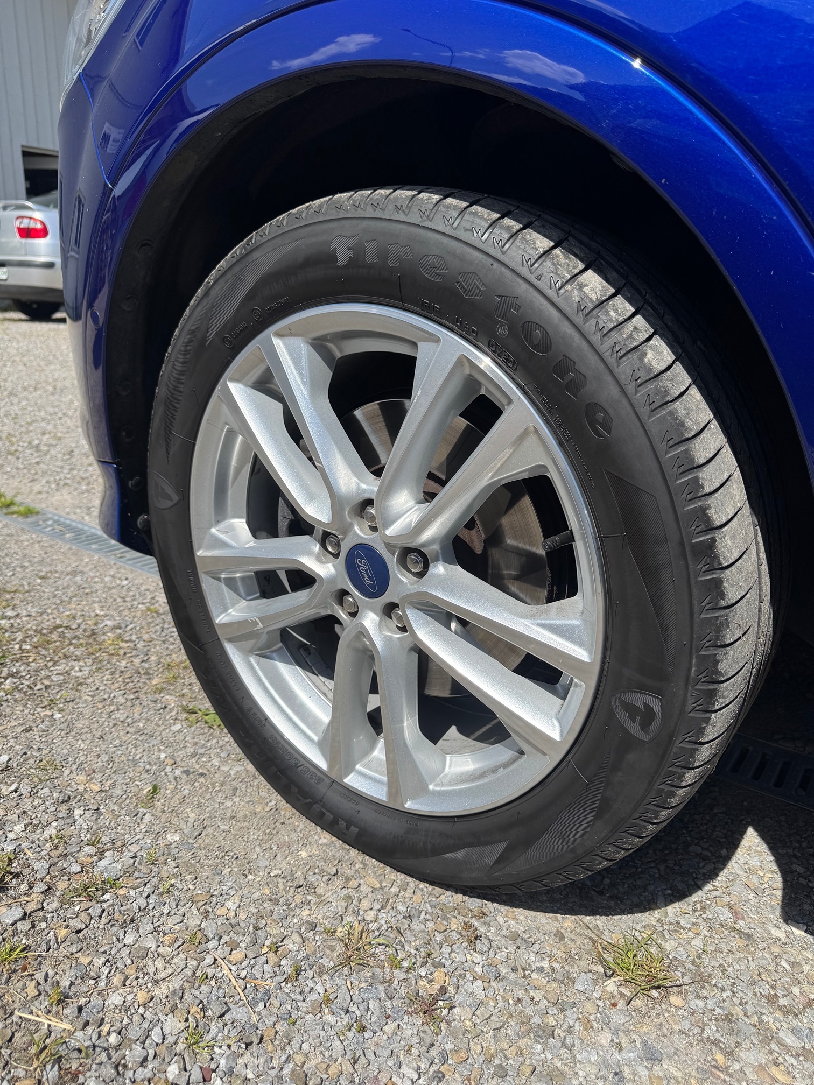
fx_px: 752
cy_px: 542
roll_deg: -2.3
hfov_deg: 56.8
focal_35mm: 24
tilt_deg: -16.7
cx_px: 407
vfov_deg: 71.6
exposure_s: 1/4049
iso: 80
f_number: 1.78
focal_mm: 6.76
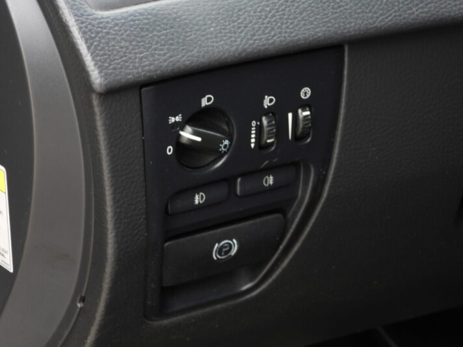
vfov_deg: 11.0
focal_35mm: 135
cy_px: 174
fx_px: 1806
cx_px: 232
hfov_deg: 14.6
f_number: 4
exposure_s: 1/60
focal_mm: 24.3
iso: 180
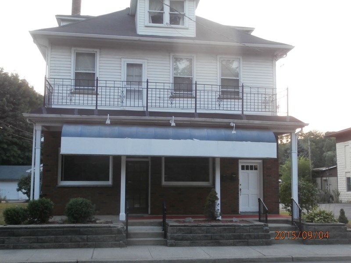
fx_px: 385
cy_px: 132
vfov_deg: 37.7
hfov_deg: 49.0
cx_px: 176
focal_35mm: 38
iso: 200
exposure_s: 1/50
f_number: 3.9
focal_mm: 6.67
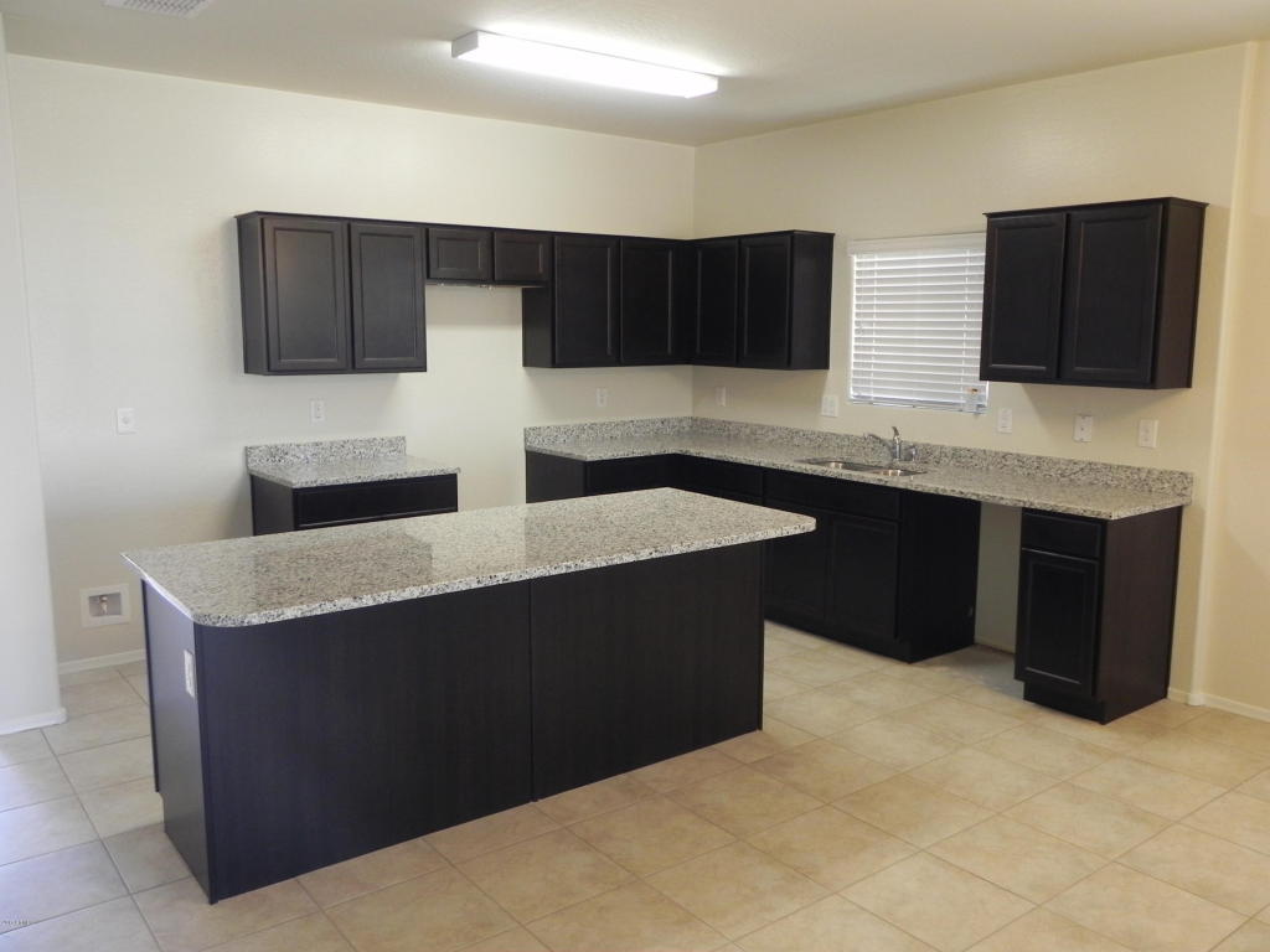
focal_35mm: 29
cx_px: 635
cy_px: 476
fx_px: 1064
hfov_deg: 61.7
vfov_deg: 48.2
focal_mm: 5.2
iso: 287
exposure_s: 1/30
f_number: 2.8
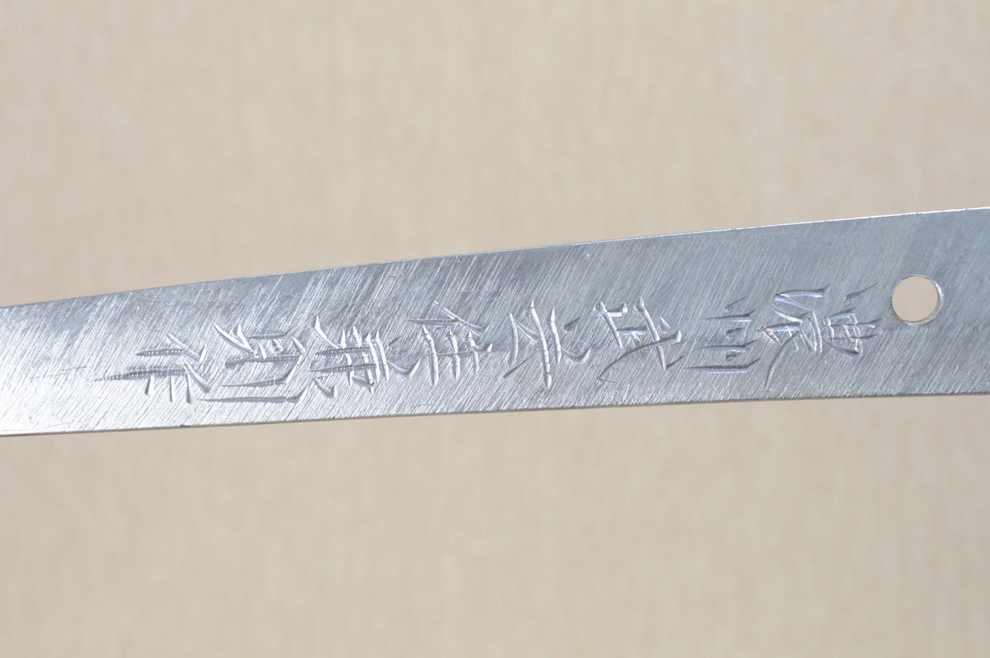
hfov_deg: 18.2
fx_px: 3091
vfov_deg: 12.2
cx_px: 495
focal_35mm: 112
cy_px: 329
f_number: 11
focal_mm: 75
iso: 400
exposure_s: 1/1.6
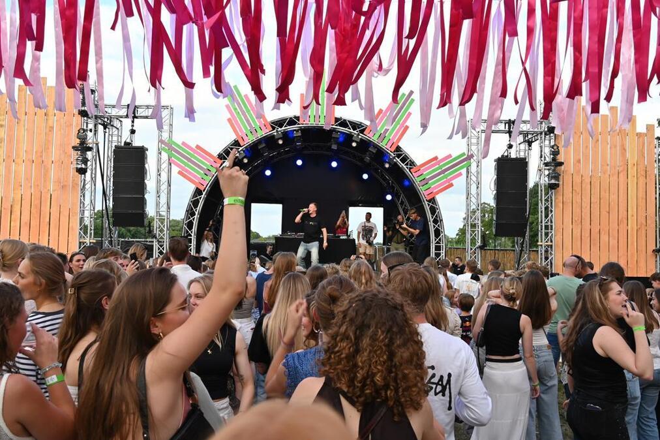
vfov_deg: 39.9
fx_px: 605
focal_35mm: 33
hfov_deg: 57.2
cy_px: 220
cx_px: 330
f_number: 5.6
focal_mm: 22
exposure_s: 1/125
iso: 100
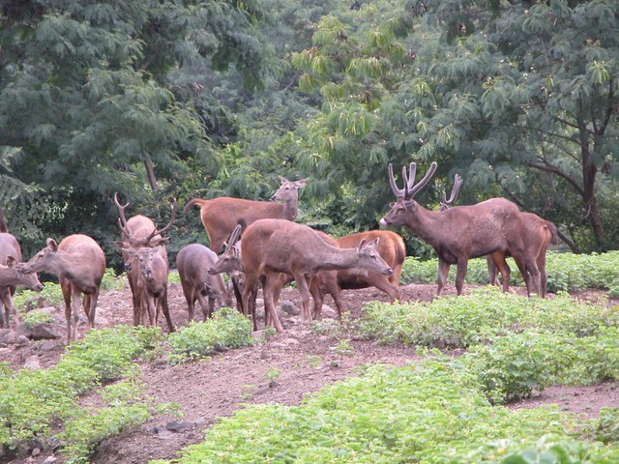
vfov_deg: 5.3
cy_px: 232
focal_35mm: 280
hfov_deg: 7.1
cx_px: 310
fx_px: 5007
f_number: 4.7
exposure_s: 1/172
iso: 100
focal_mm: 71.2
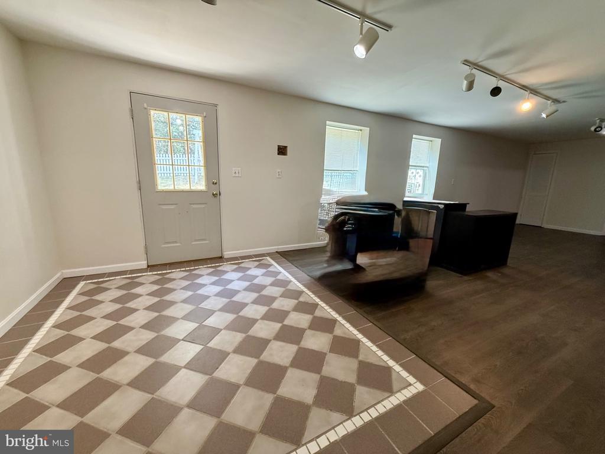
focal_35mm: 14
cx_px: 302
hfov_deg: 102.1
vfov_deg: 85.7
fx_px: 245
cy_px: 227
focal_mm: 2.22
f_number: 2.2
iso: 400
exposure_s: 1/120
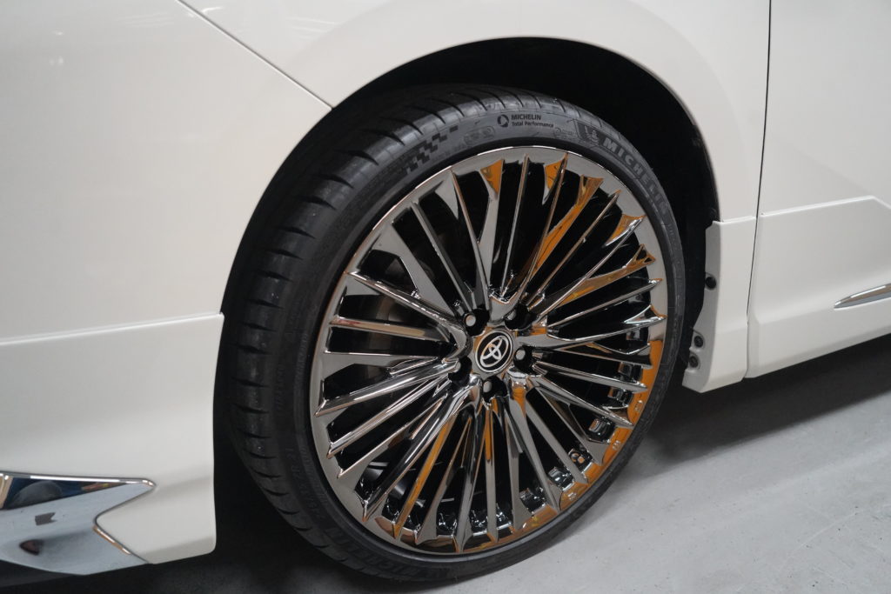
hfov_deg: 57.2
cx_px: 446
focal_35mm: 33
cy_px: 297
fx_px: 817
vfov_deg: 40.0
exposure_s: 1/160
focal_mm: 33
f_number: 4.5
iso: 12800
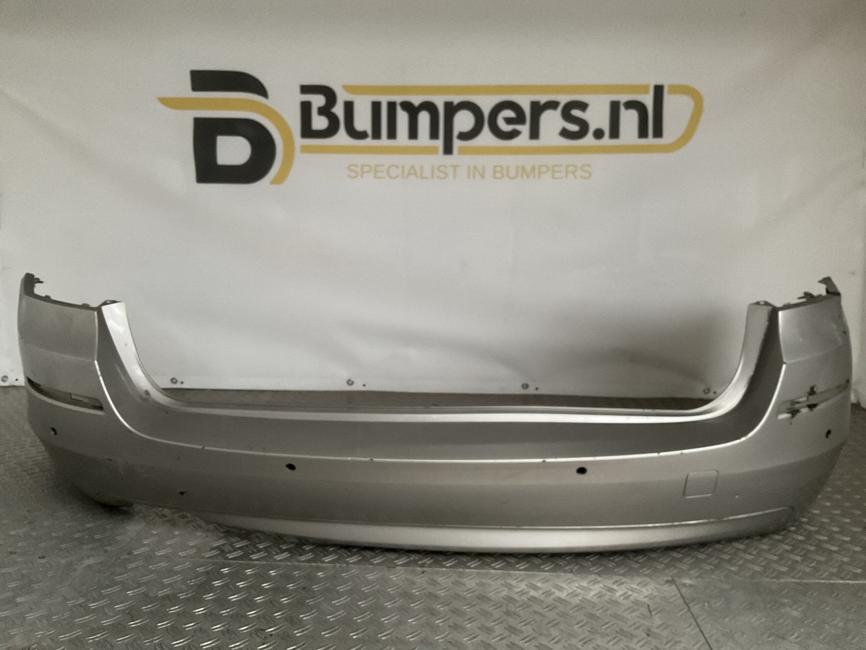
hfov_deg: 61.7
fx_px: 726
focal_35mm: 29
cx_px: 433
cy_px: 325
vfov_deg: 48.2
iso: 320
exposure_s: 1/33
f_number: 1.8
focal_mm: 3
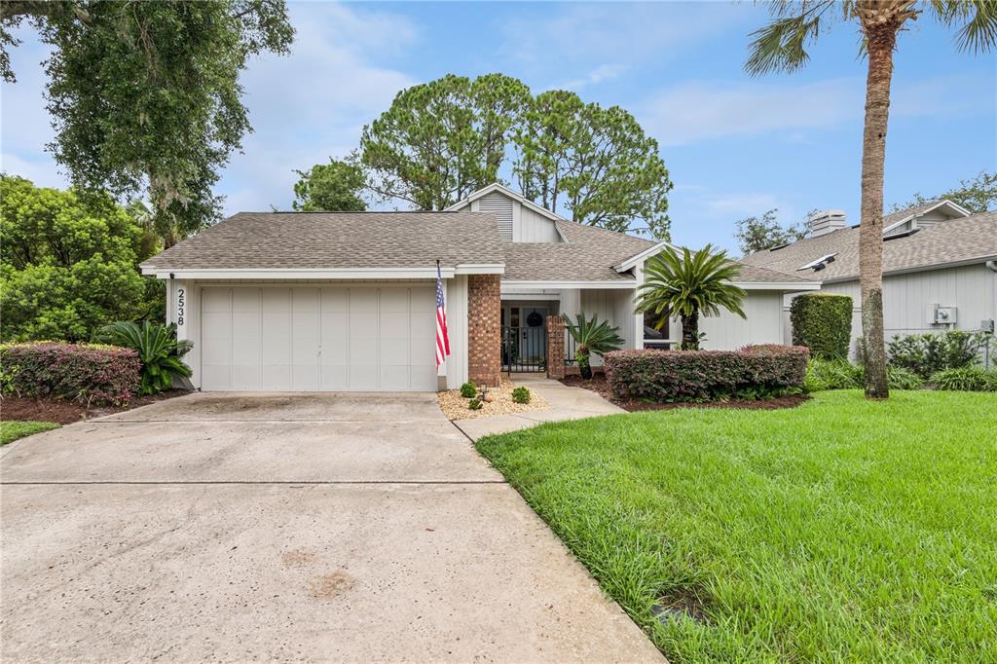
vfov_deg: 73.7
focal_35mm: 16
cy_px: 332
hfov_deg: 96.8
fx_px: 443
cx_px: 498
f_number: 18
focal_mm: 16
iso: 125
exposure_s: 1/40
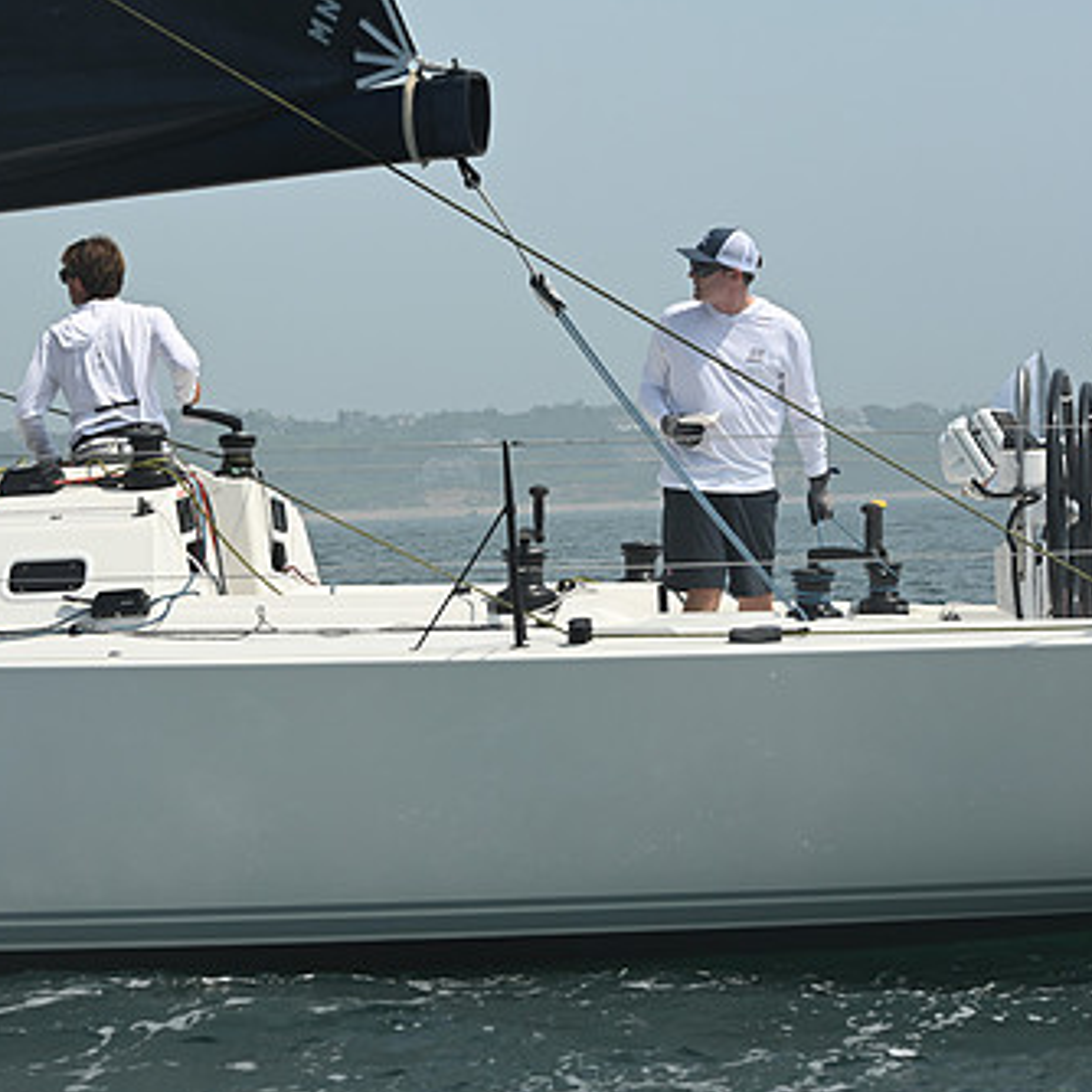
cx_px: 353
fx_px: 4319
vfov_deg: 14.4
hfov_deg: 14.4
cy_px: 492
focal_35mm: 121
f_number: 9
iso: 320
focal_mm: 82
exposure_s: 1/1250
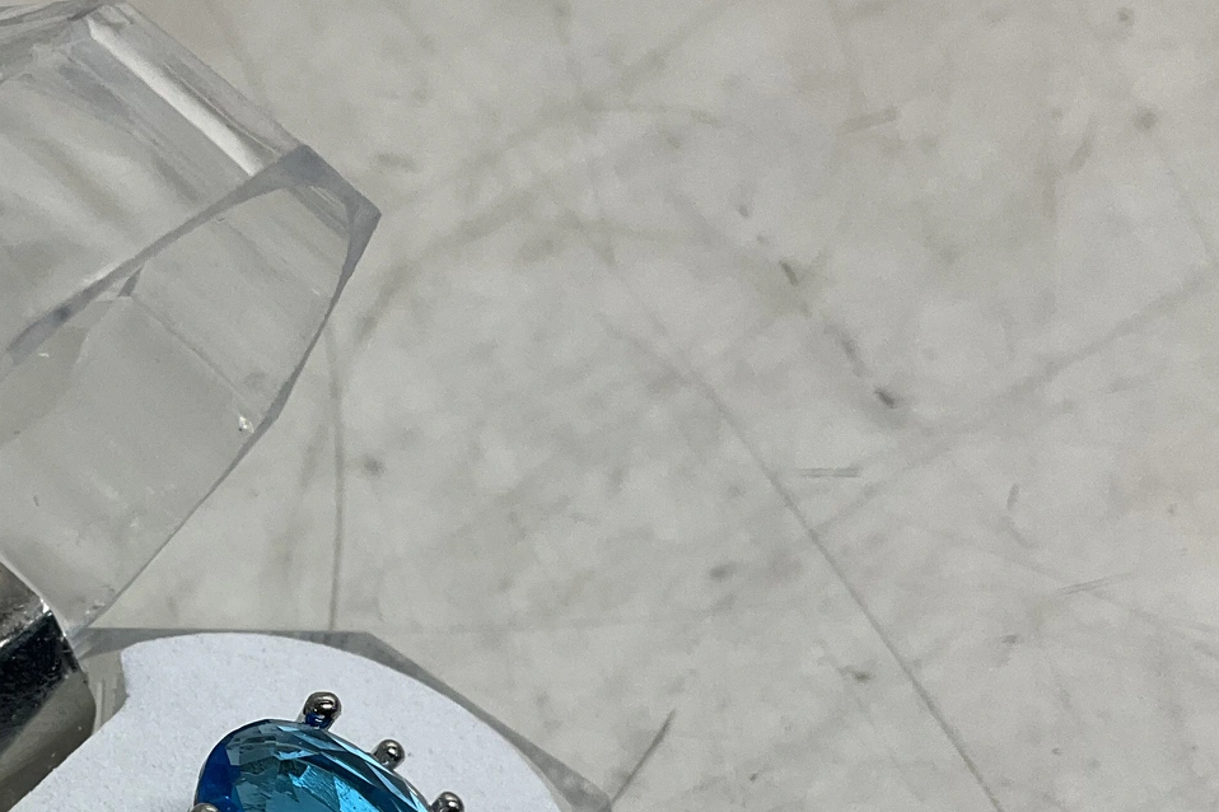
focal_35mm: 63
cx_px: 94
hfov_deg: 30.3
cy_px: 717
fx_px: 2132
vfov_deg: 21.1
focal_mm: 3
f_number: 1.8
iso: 40
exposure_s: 1/120
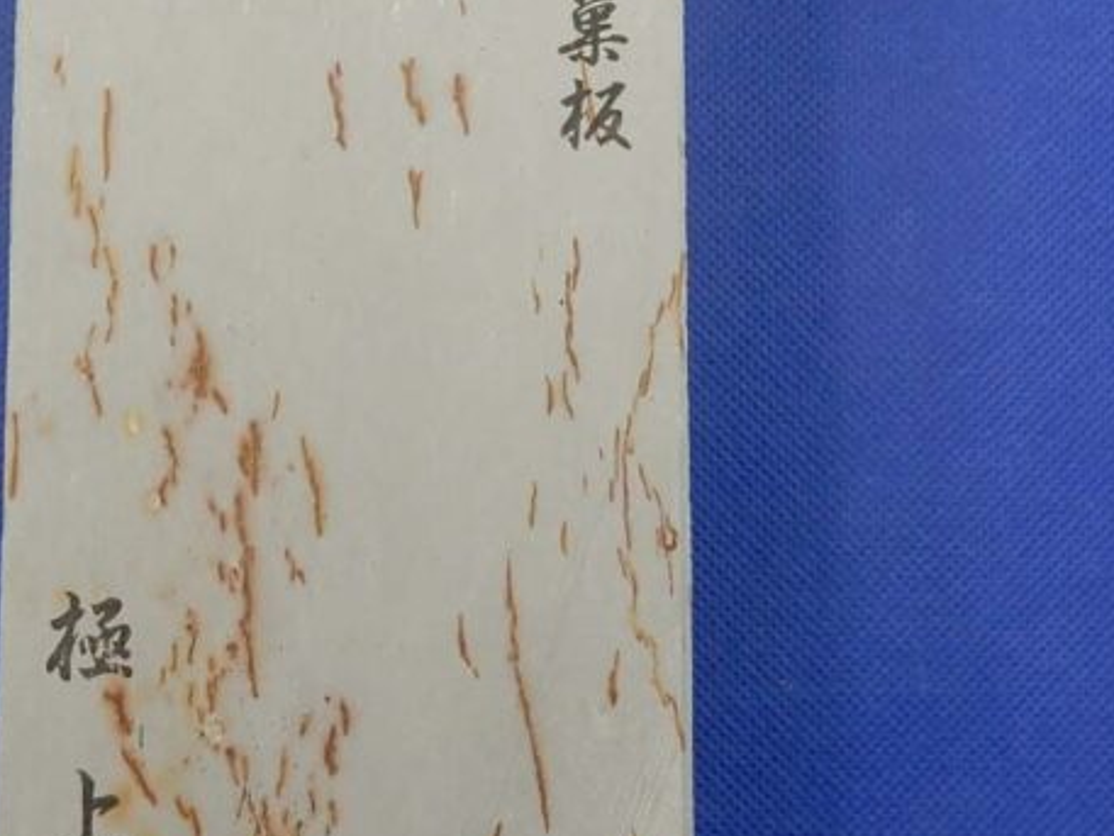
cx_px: 363
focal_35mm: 56
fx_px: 1803
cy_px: 54
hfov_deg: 34.0
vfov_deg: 25.2
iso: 125
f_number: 3.7
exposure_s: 1/100
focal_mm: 4.5
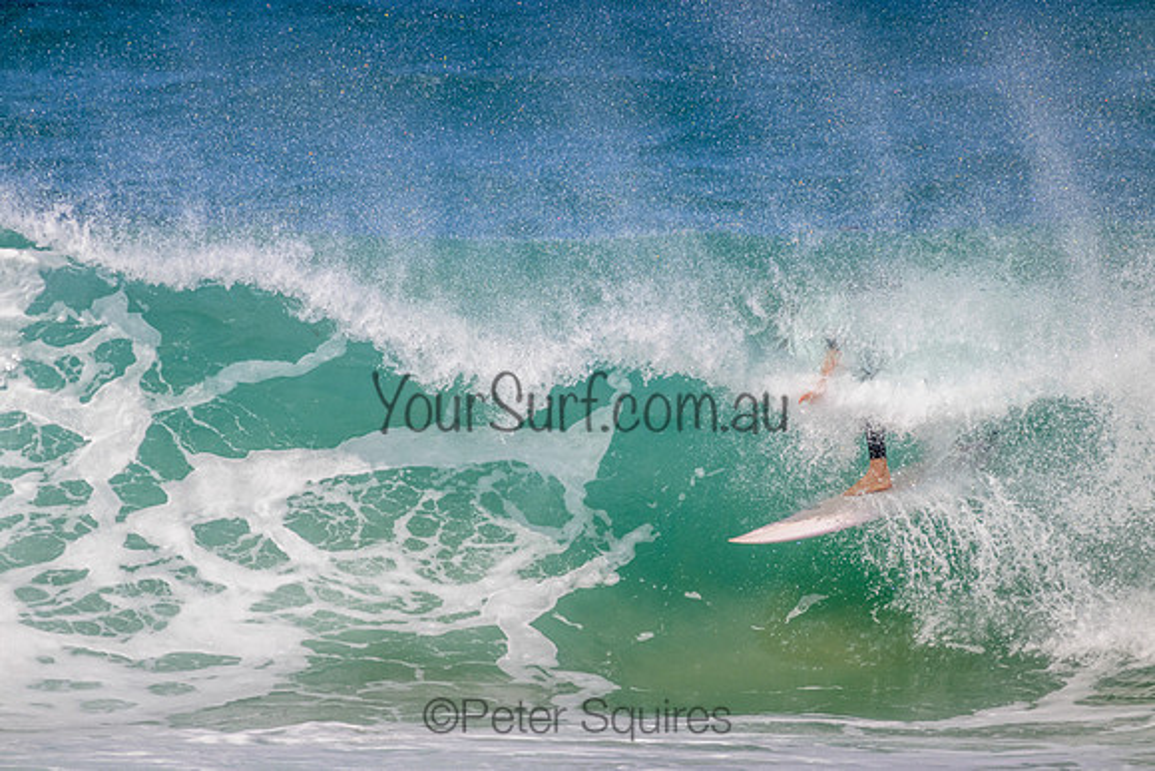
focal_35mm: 800
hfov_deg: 2.6
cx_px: 578
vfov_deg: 1.7
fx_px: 25671
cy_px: 386
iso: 1400
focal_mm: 800
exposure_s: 1/2000
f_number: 11
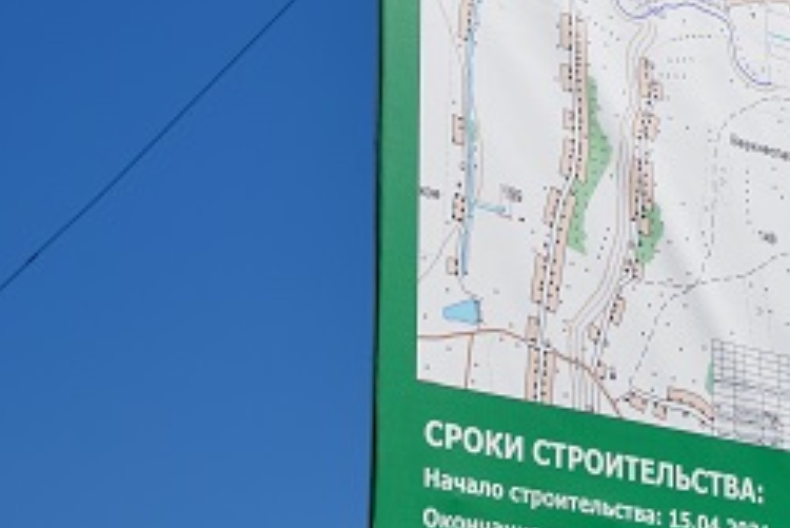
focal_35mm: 144
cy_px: -117
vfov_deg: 9.4
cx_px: 885
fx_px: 3162
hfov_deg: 13.9
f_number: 9
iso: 100
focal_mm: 40
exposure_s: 1/320
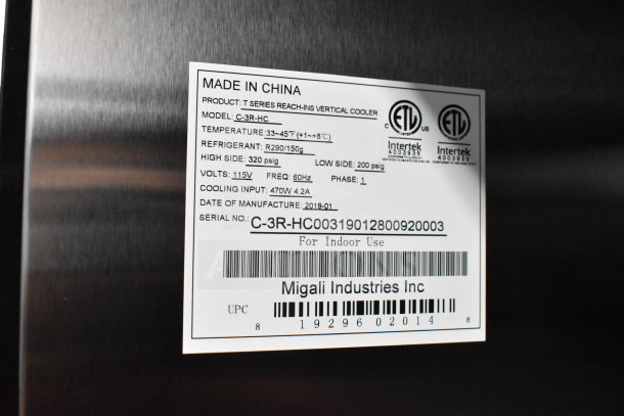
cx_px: 312
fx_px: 624
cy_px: 208
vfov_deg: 36.9
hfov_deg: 53.1
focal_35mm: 36
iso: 6400
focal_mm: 24
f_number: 6.3
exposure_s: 1/160
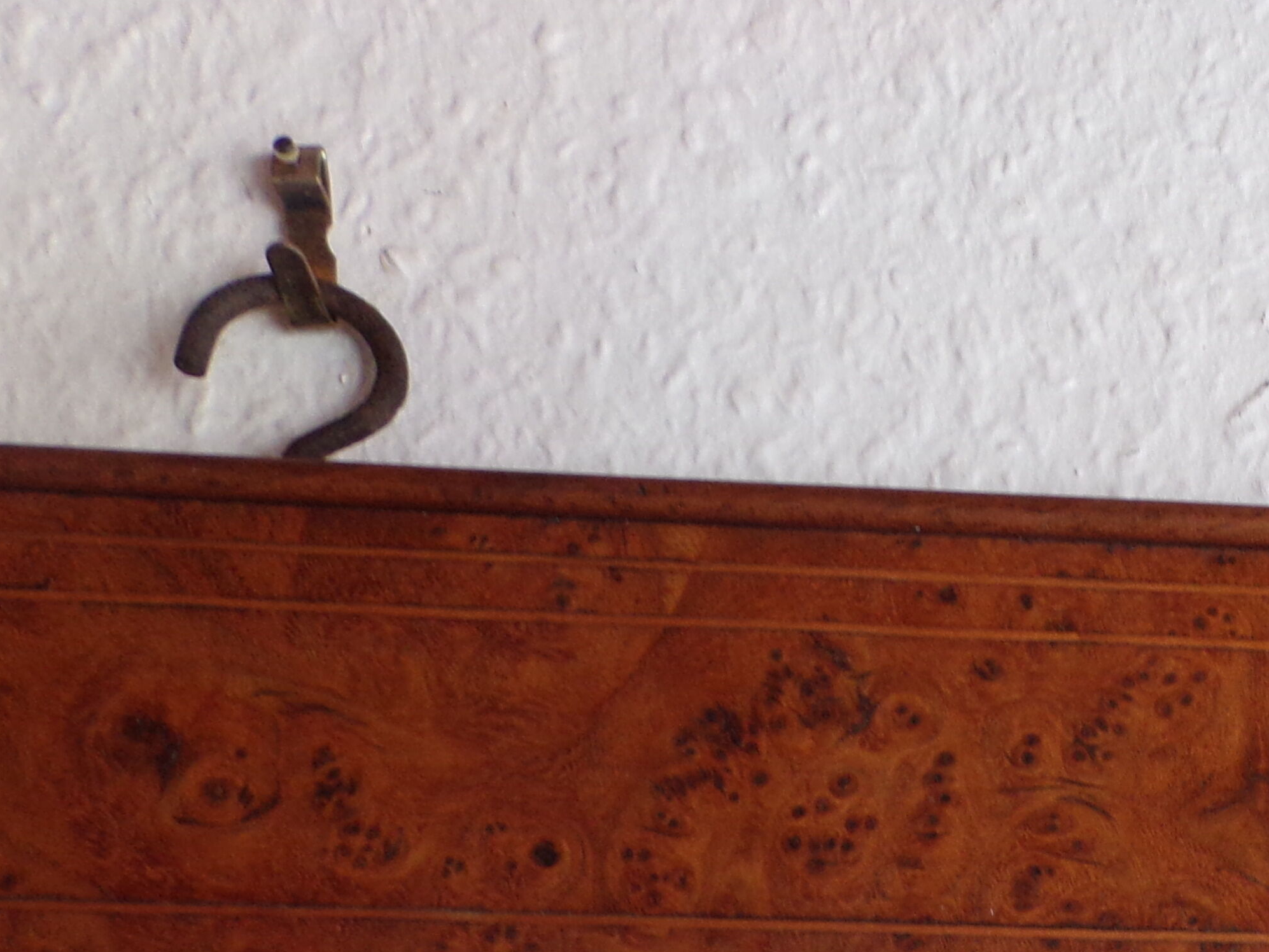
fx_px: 2273
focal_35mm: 62
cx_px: 1453
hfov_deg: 28.0
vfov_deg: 21.8
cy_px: 1165
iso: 114
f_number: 3
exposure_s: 1/34
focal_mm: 4.3
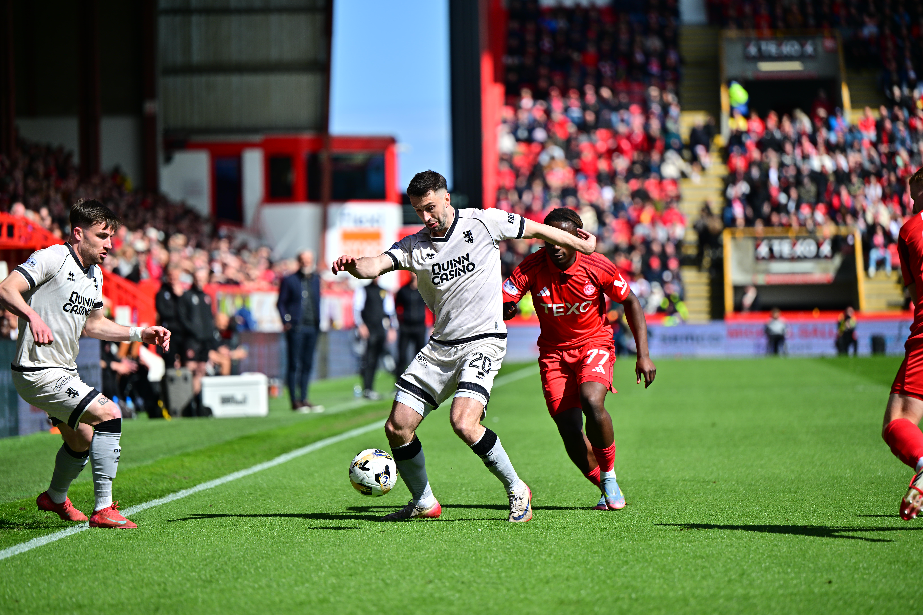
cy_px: 308
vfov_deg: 7.8
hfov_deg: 11.7
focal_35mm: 175
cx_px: 462
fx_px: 4486
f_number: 2.8
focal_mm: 175
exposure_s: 1/2000
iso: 64
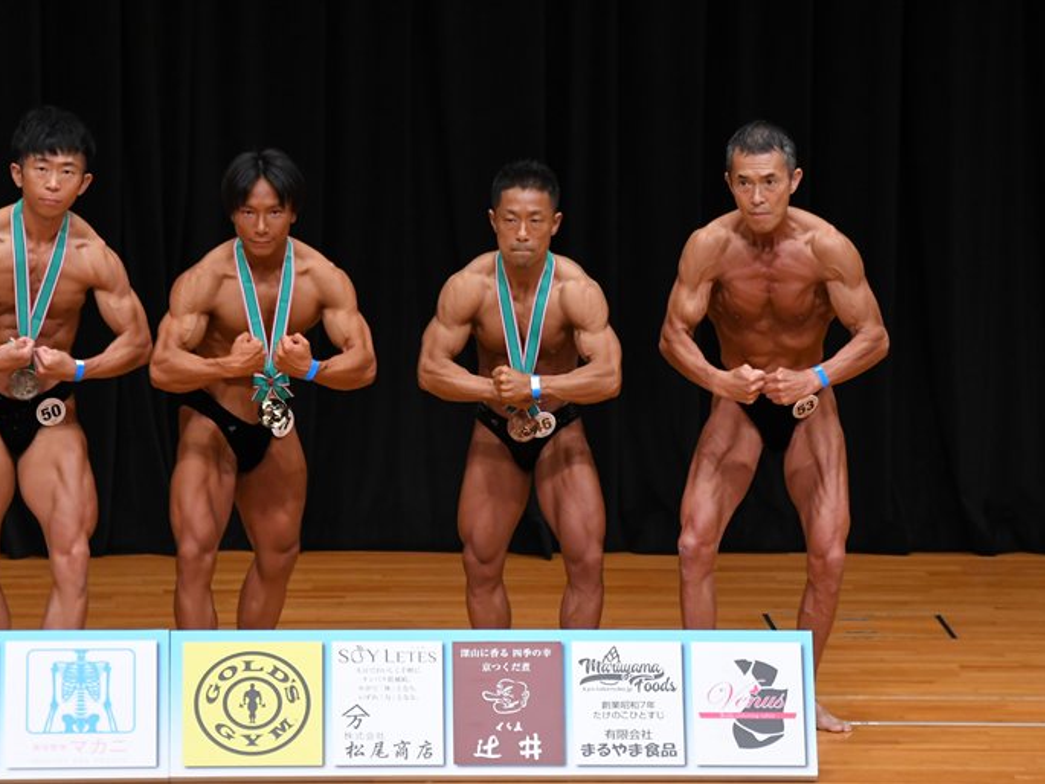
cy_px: 392
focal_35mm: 310
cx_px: 556
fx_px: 9360
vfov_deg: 4.8
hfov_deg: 6.4
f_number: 5.6
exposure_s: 1/400
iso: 2500
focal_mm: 190
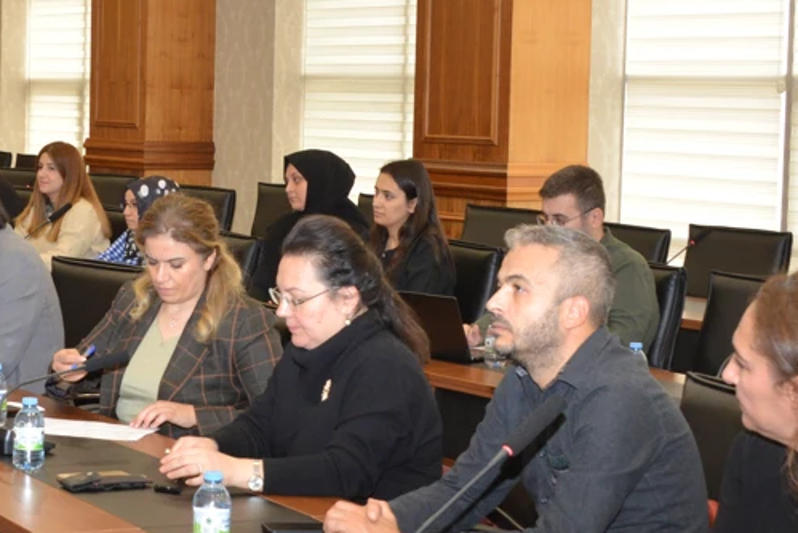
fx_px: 1995
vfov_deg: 15.2
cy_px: 196
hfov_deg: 22.1
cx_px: 86
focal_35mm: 90
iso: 1600
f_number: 8
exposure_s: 1/100
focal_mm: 34
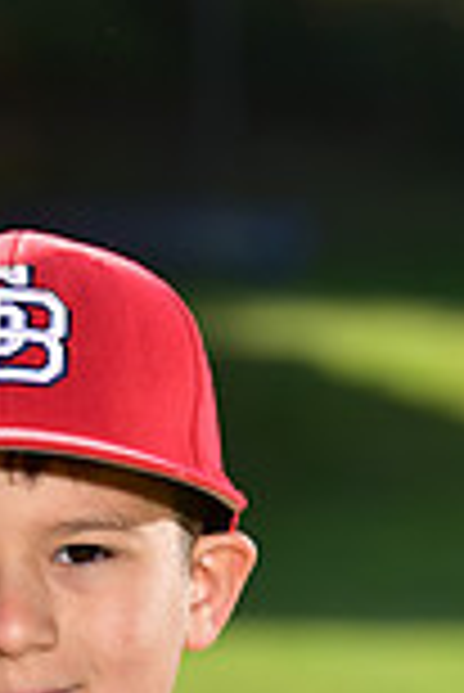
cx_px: 25
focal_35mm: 453
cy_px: 1080
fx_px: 8738
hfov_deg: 3.0
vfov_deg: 4.5
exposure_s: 1/250
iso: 80
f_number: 5
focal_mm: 120
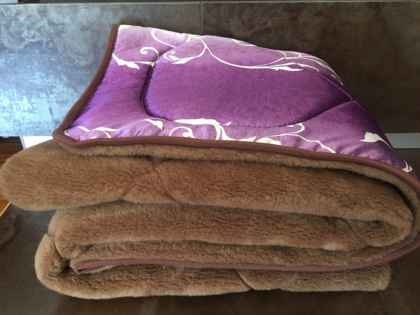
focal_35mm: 29
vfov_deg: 48.2
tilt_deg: -30.8
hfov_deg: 61.7
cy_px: 158
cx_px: 210
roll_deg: -0.1
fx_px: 352
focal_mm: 4.15
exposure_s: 1/30
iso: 100
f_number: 2.2
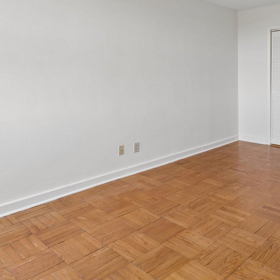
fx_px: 275
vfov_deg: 52.1
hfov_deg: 52.7
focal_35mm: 30
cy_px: 77
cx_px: 193
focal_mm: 10
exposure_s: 1/15
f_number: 8
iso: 250
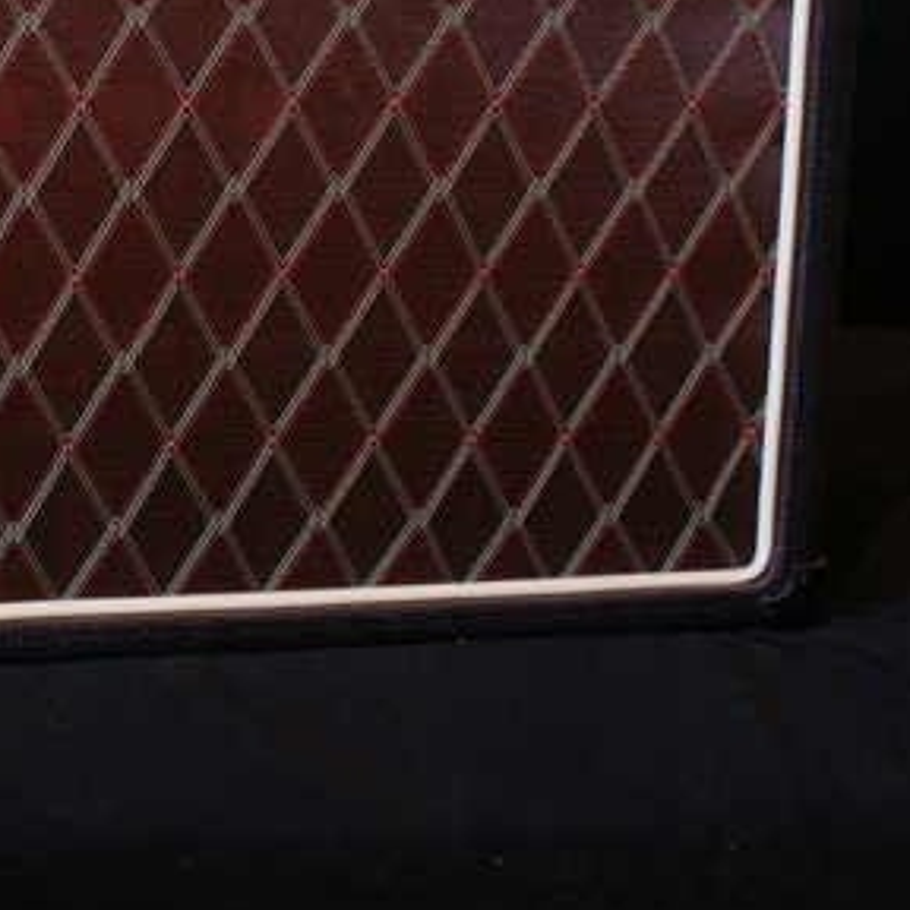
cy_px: 276
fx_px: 2320
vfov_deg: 22.1
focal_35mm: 78
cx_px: -130
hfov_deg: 20.9
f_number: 4
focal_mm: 22
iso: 800
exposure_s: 1/10
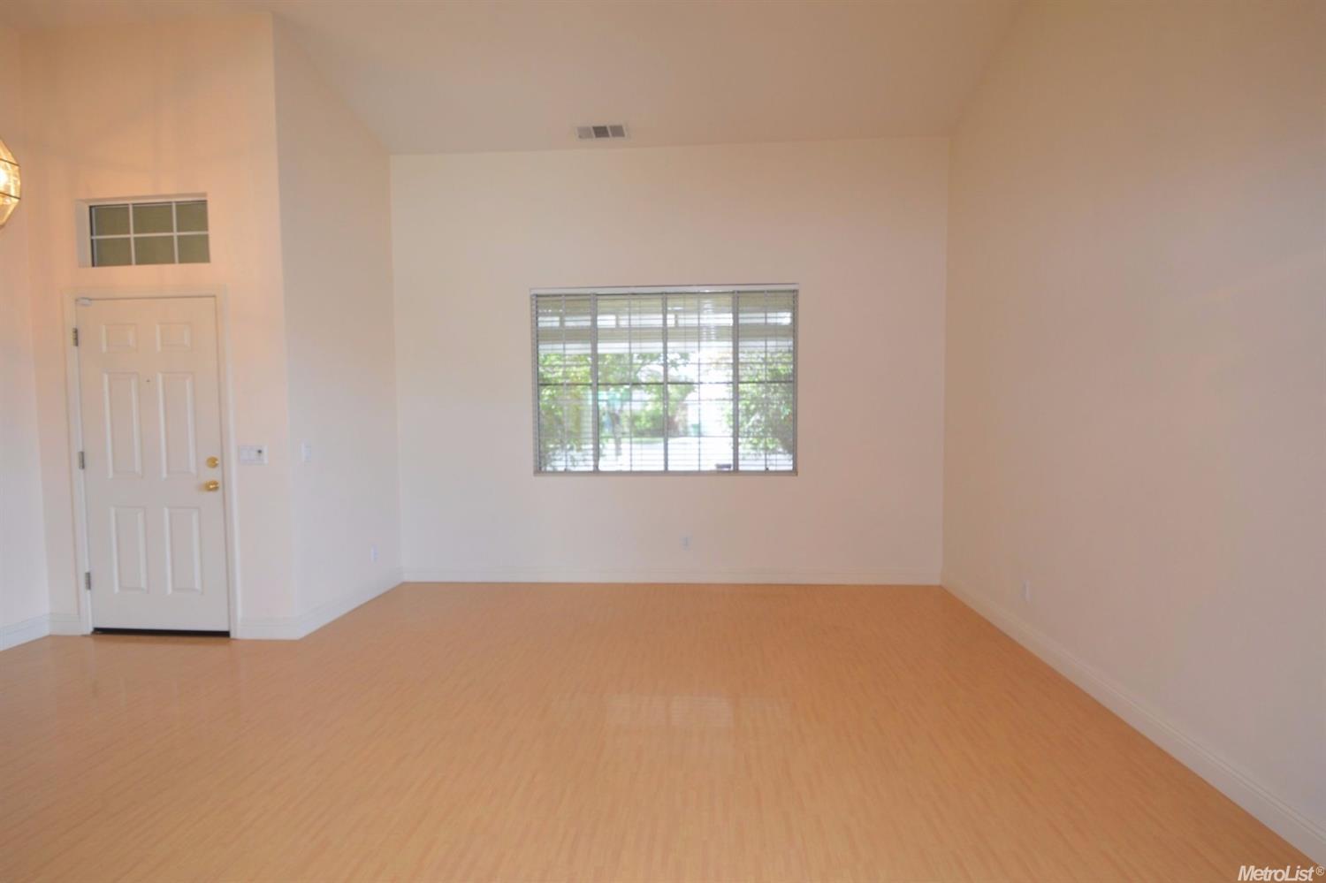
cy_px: 442
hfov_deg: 100.4
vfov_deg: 77.3
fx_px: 552
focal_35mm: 15
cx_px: 663
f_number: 4
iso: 640
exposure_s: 1/60
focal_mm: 10
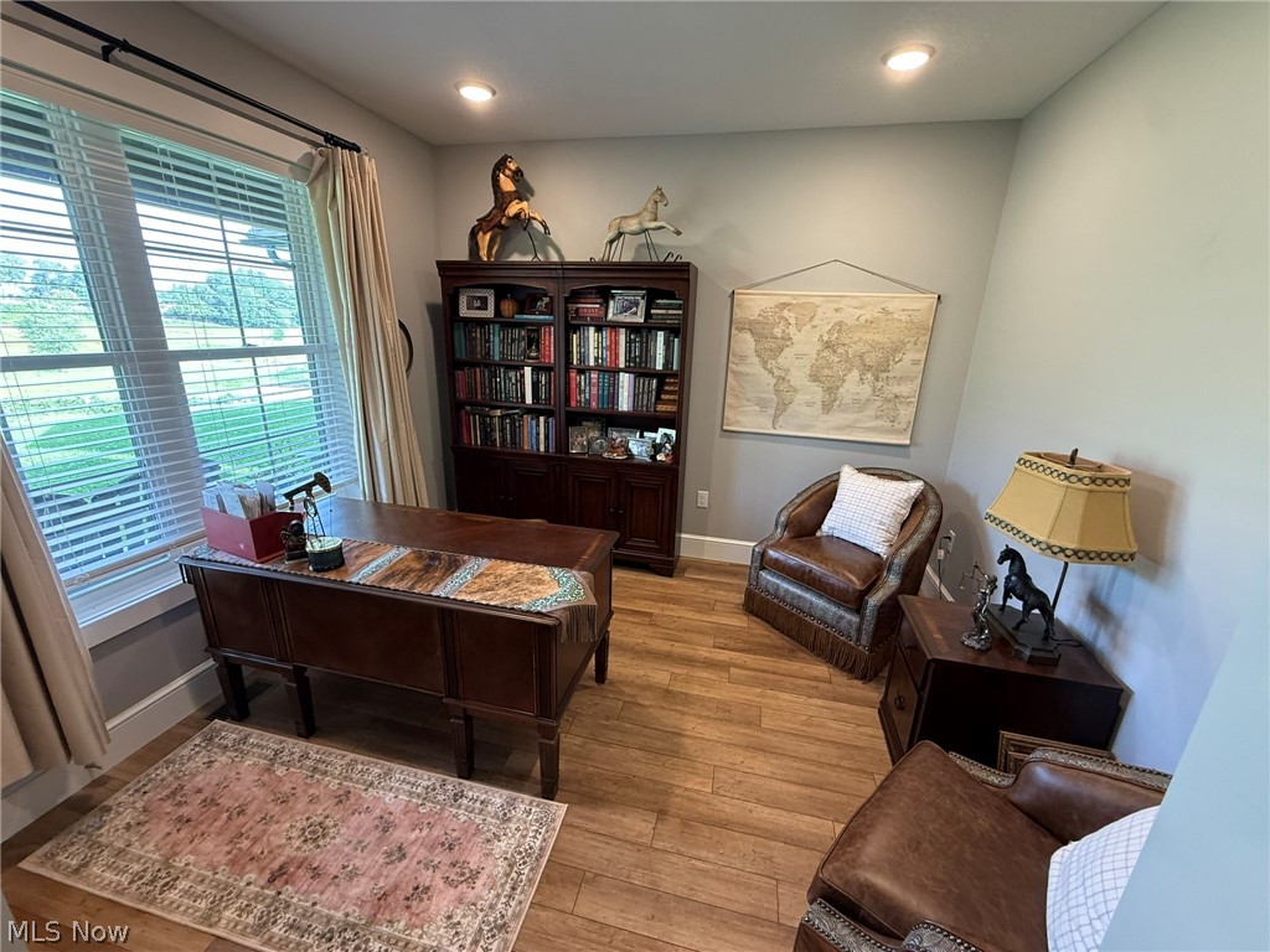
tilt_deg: -16.3
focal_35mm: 14
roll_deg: -1.6
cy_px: 476
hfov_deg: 102.1
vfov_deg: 85.7
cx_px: 635
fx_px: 514
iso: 250
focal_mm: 2.22
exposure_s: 1/60
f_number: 2.2
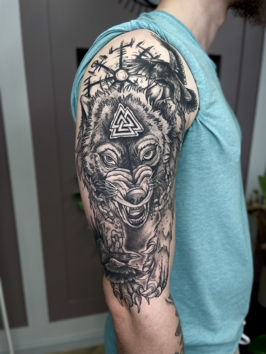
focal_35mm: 26
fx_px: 266
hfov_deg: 53.1
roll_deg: -0.9
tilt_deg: -14.9
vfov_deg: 67.3
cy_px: 177
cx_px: 133
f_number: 1.6
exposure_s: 1/100
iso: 32
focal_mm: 4.2
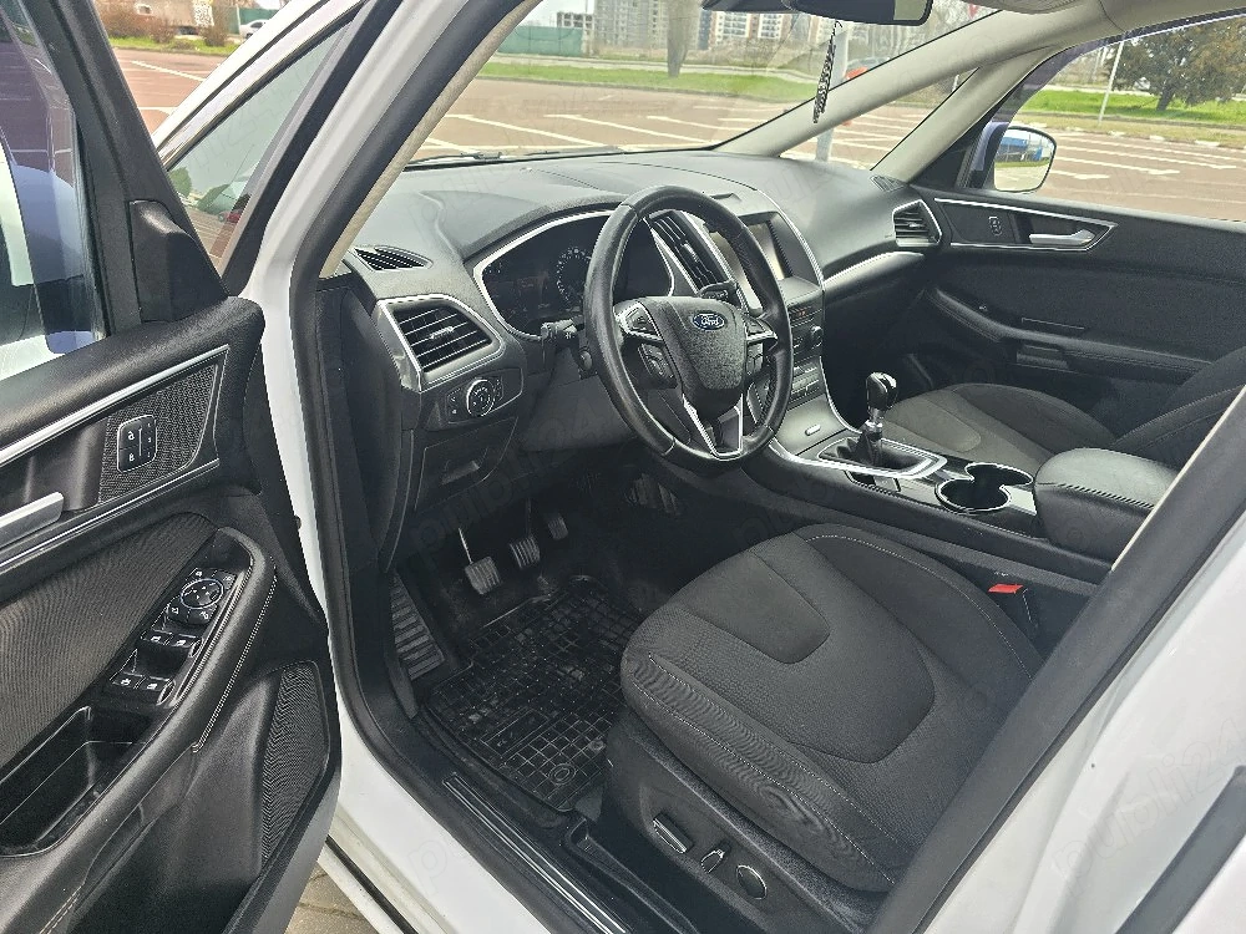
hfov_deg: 73.9
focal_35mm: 23
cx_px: 623
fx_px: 828
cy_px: 467
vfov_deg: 58.9
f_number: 1.7
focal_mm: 6.3
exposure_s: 1/182
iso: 12
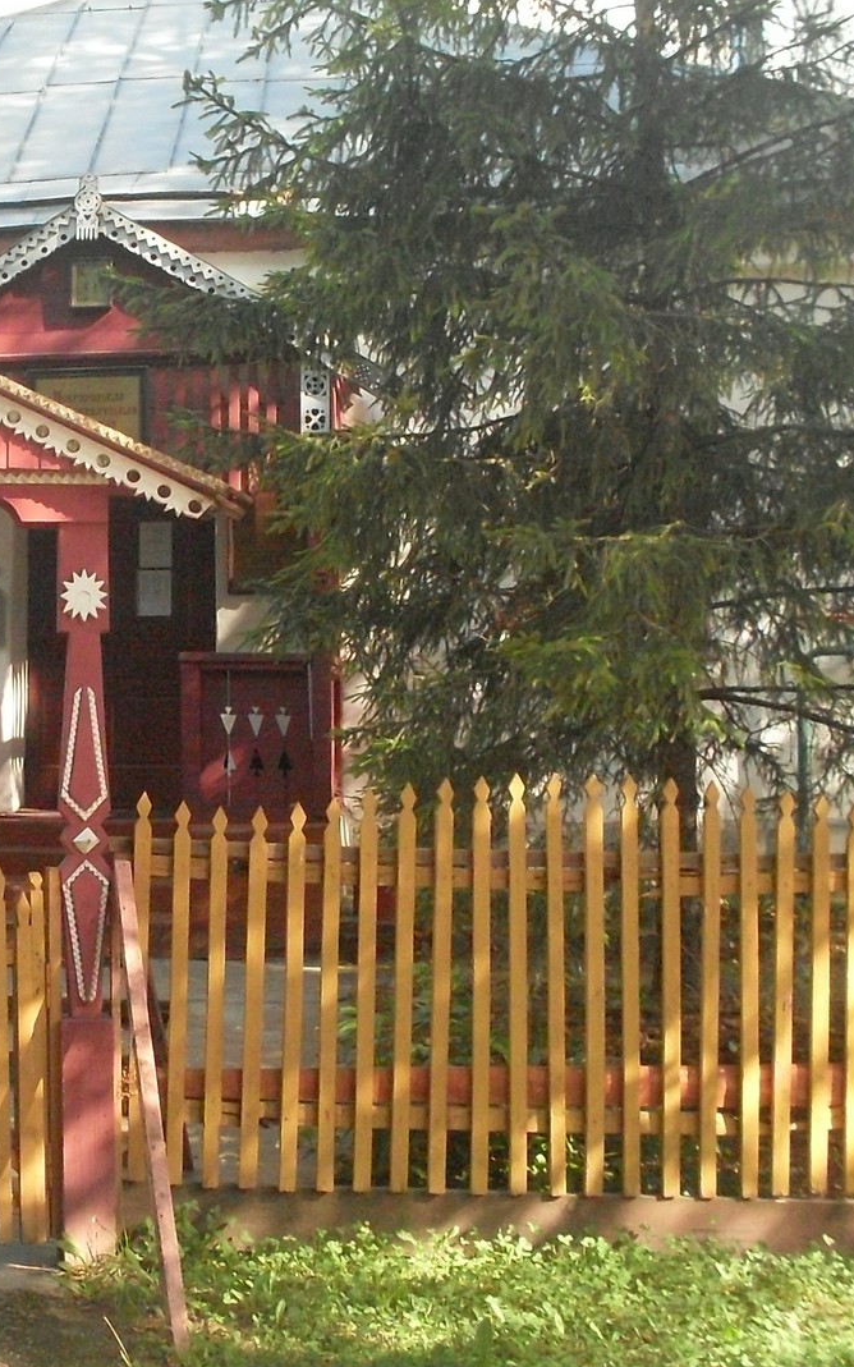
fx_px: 2011
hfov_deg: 23.3
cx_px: 81
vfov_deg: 37.5
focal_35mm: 54
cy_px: 685
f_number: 8.4
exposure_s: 1/125
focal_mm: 6.3
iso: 400
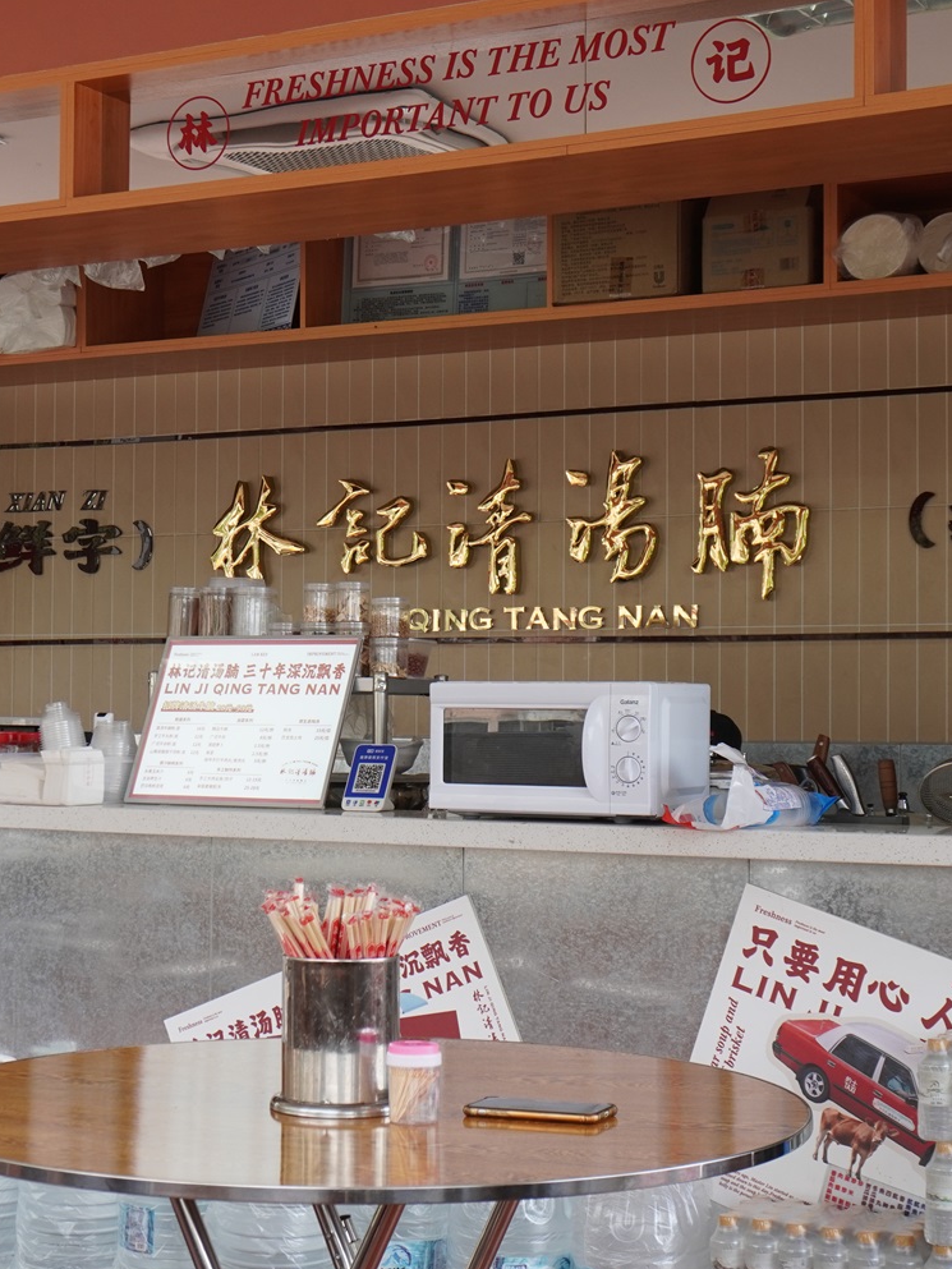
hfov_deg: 24.0
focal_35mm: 61
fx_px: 2236
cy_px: 638
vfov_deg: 31.7
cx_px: 362
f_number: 8
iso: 400
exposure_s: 1/125
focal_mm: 28
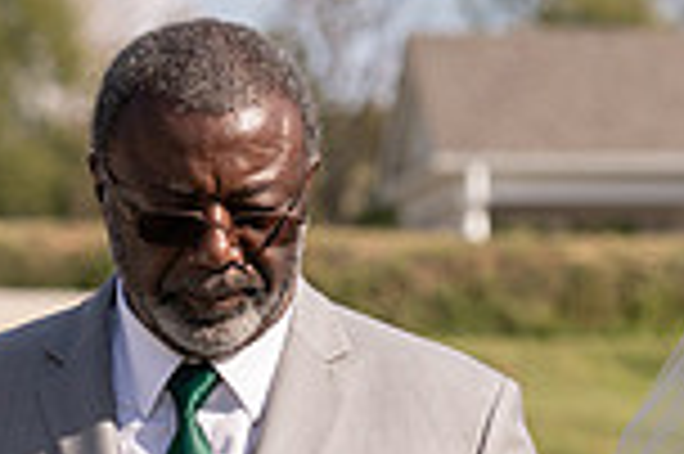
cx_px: 550
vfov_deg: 3.9
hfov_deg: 5.9
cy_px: 607
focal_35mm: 349
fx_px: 6624
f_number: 4
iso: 100
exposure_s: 1/1000
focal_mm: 87
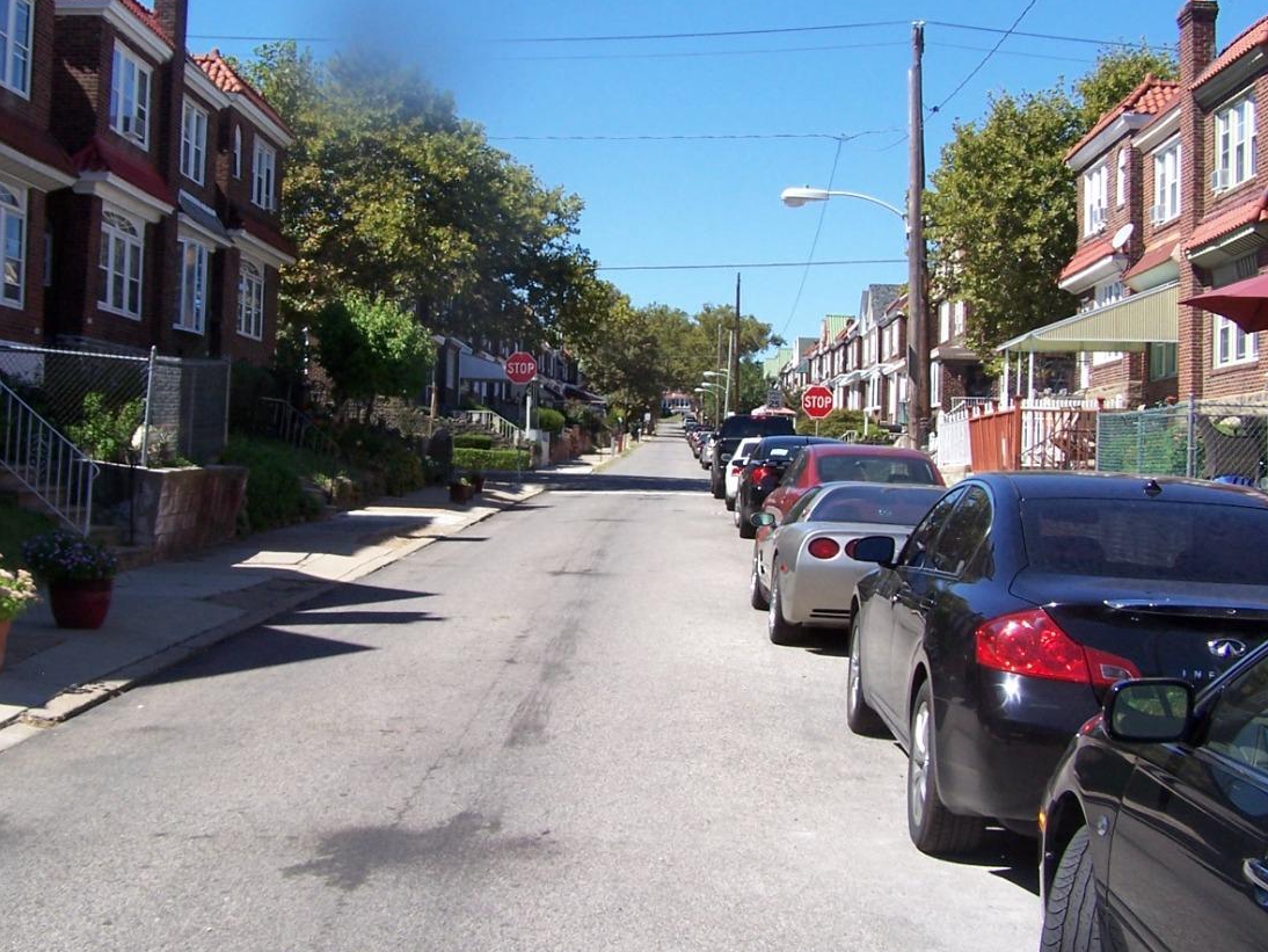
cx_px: 592
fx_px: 1832
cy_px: 344
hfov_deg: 38.2
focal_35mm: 50
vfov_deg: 29.0
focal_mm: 6.3
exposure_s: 1/500
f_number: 4
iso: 80
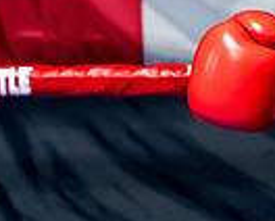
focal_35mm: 383
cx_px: 294
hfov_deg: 5.0
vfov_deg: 4.0
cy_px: -89
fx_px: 3122
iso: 4000
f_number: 2
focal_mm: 93
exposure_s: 1/800
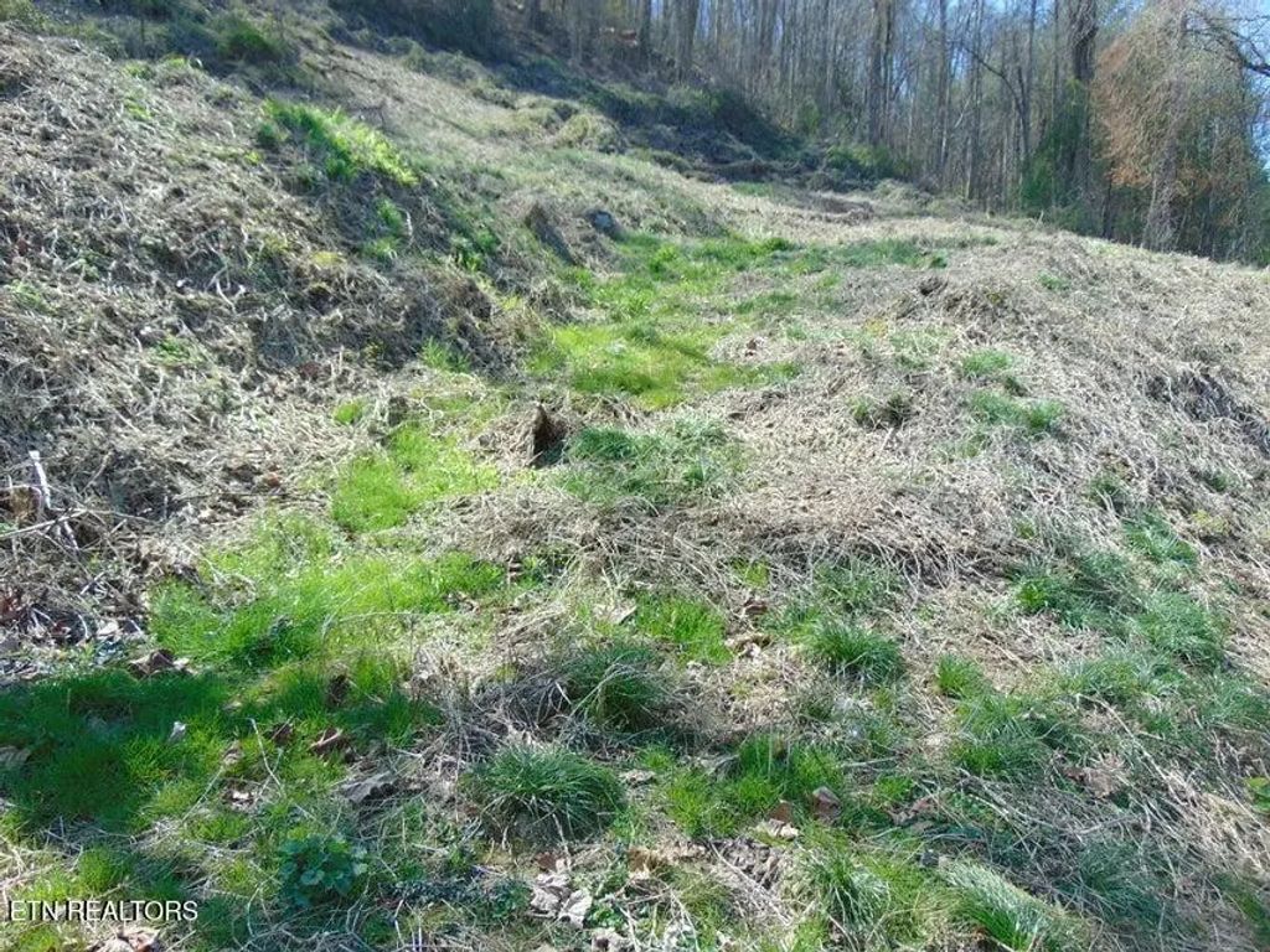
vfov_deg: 54.9
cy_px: 476
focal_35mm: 25
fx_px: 917
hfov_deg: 69.4
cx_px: 635
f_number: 3
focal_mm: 4.5
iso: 80
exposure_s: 1/400
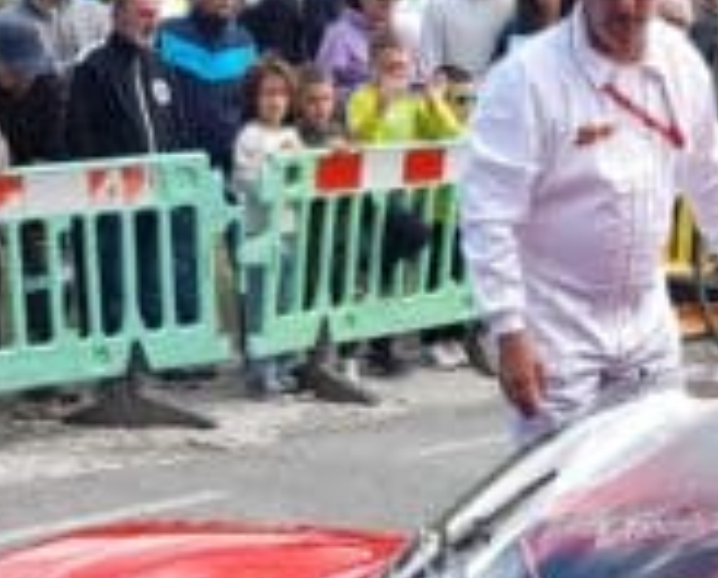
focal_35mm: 114
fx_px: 2428
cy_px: 644
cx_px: 630
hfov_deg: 16.6
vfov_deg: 13.3
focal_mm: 4.6
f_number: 2
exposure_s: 1/213
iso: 20
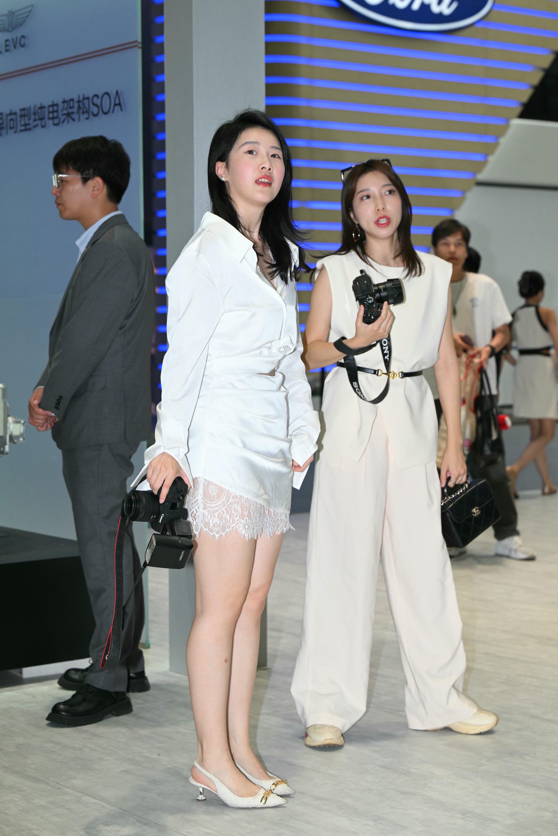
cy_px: 418
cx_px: 279
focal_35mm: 70
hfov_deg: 19.5
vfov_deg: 28.8
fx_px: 1627
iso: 400
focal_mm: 70
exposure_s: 1/200
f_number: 5
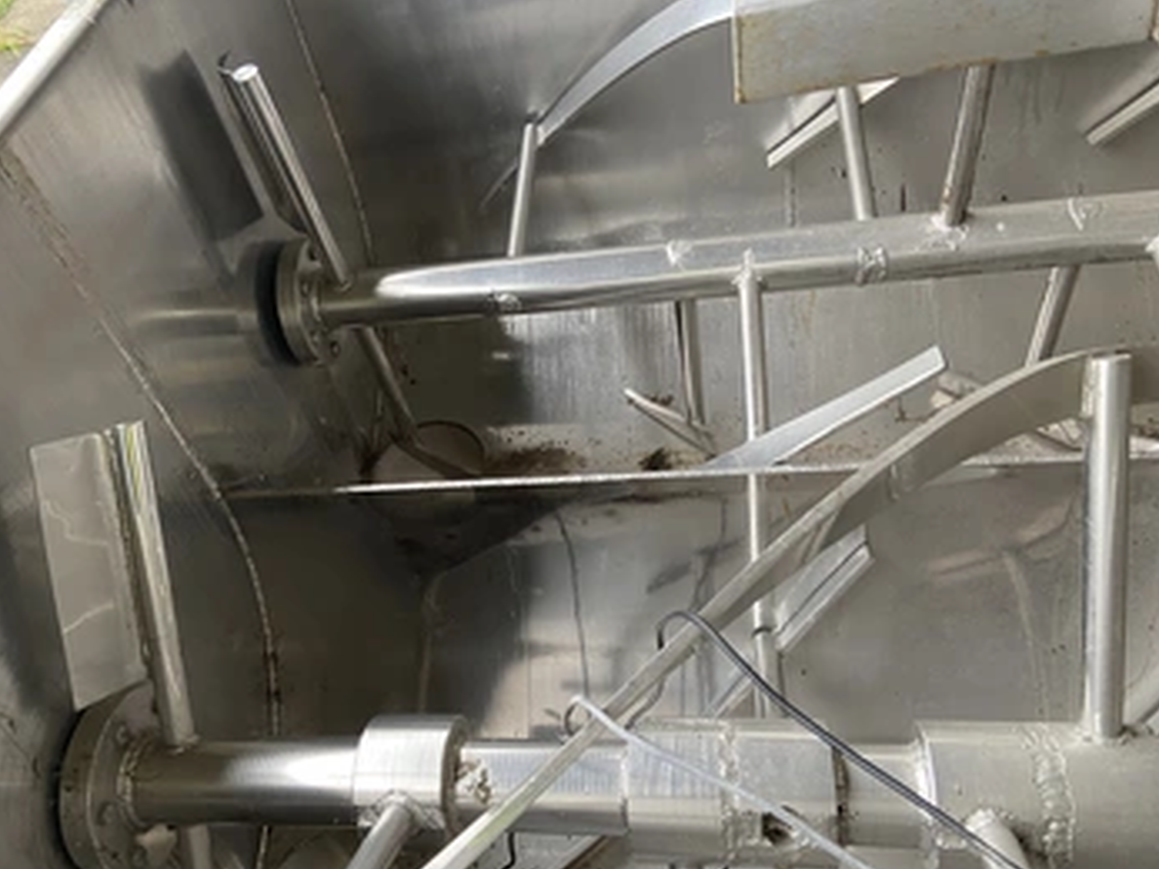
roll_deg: +16.6
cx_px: 501
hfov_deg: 59.8
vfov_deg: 46.7
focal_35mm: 30
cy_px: 471
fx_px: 1004
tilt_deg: -44.9
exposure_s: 1/60
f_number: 1.8
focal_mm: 4.25
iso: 160
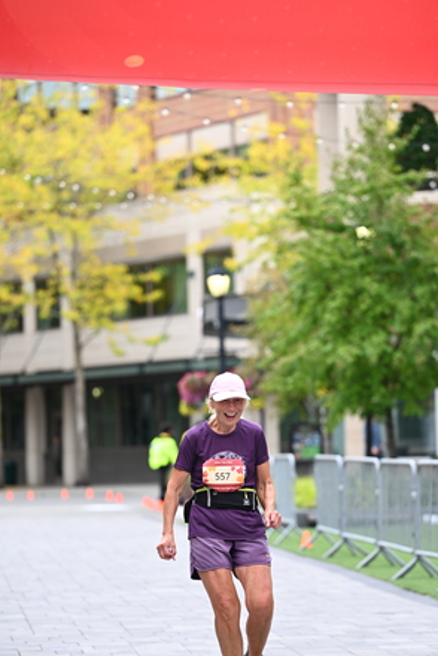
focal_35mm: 150
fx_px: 2733
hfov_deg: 9.2
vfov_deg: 13.7
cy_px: 395
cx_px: 272
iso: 400
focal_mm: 120
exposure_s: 1/1000
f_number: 2.8
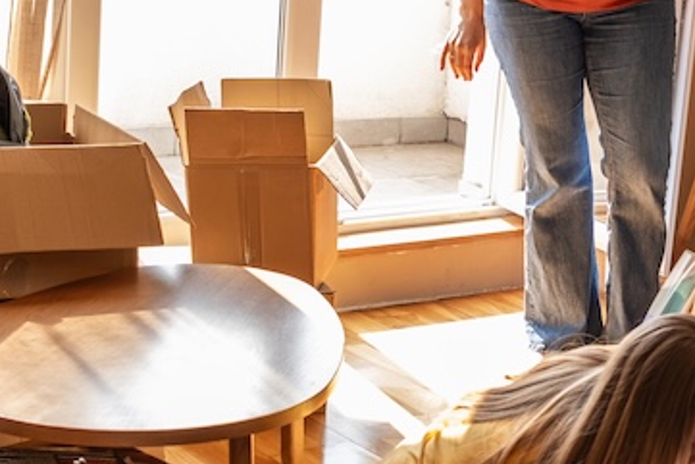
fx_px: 1873
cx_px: 483
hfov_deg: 20.9
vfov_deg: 14.1
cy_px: 186
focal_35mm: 97
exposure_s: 1/250
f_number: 3.2
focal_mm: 23
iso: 320
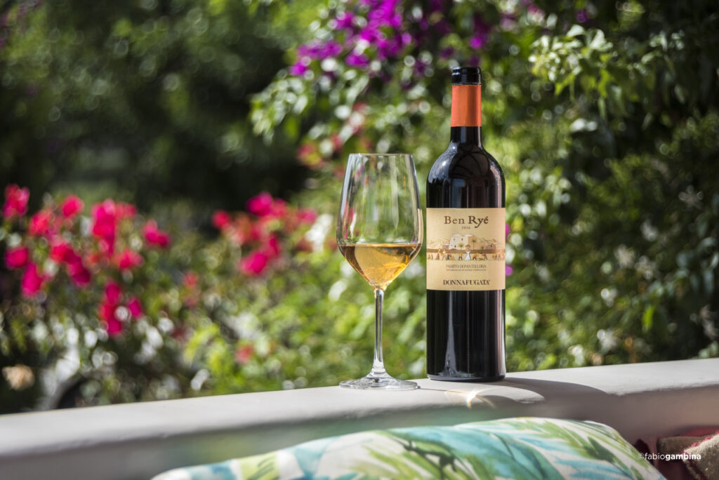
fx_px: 2498
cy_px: 240
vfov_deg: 11.0
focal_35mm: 125
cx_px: 360
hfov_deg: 16.4
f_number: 5.6
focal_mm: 125
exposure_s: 1/4000
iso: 800
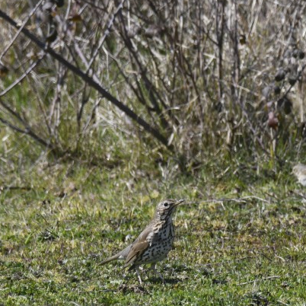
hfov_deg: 0.9
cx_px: 151
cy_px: 258
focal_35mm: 1997
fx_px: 19972
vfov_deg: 0.9
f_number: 10
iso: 400
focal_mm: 600
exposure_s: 1/400
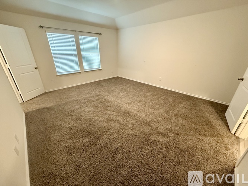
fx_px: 100
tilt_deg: -23.1
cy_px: 93
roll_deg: -0.4
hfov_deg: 102.1
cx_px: 124
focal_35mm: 14
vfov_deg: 85.7
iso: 640
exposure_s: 1/60
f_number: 2.2
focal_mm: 2.22
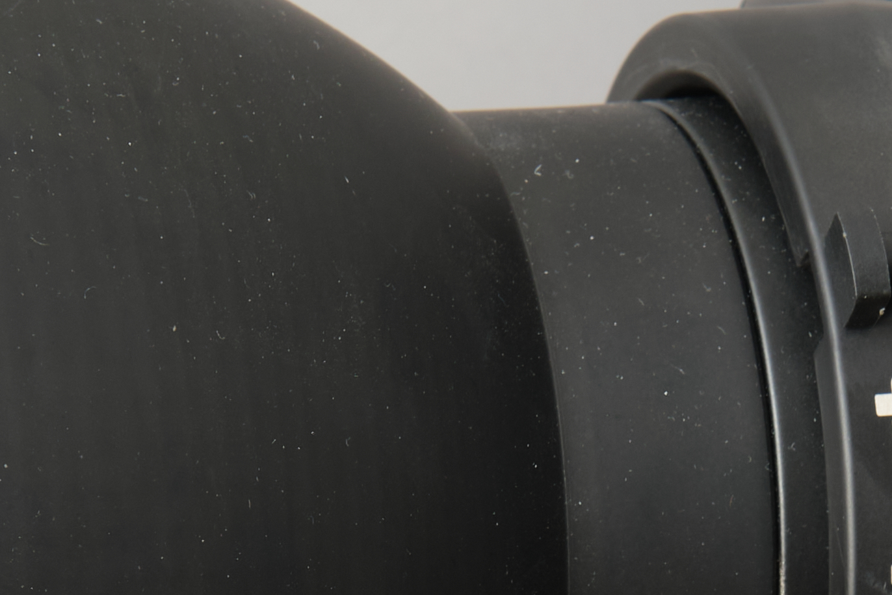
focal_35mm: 241
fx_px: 5972
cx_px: 826
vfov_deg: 5.7
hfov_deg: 8.5
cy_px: 834
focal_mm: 35
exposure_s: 1/250
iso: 160
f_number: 8
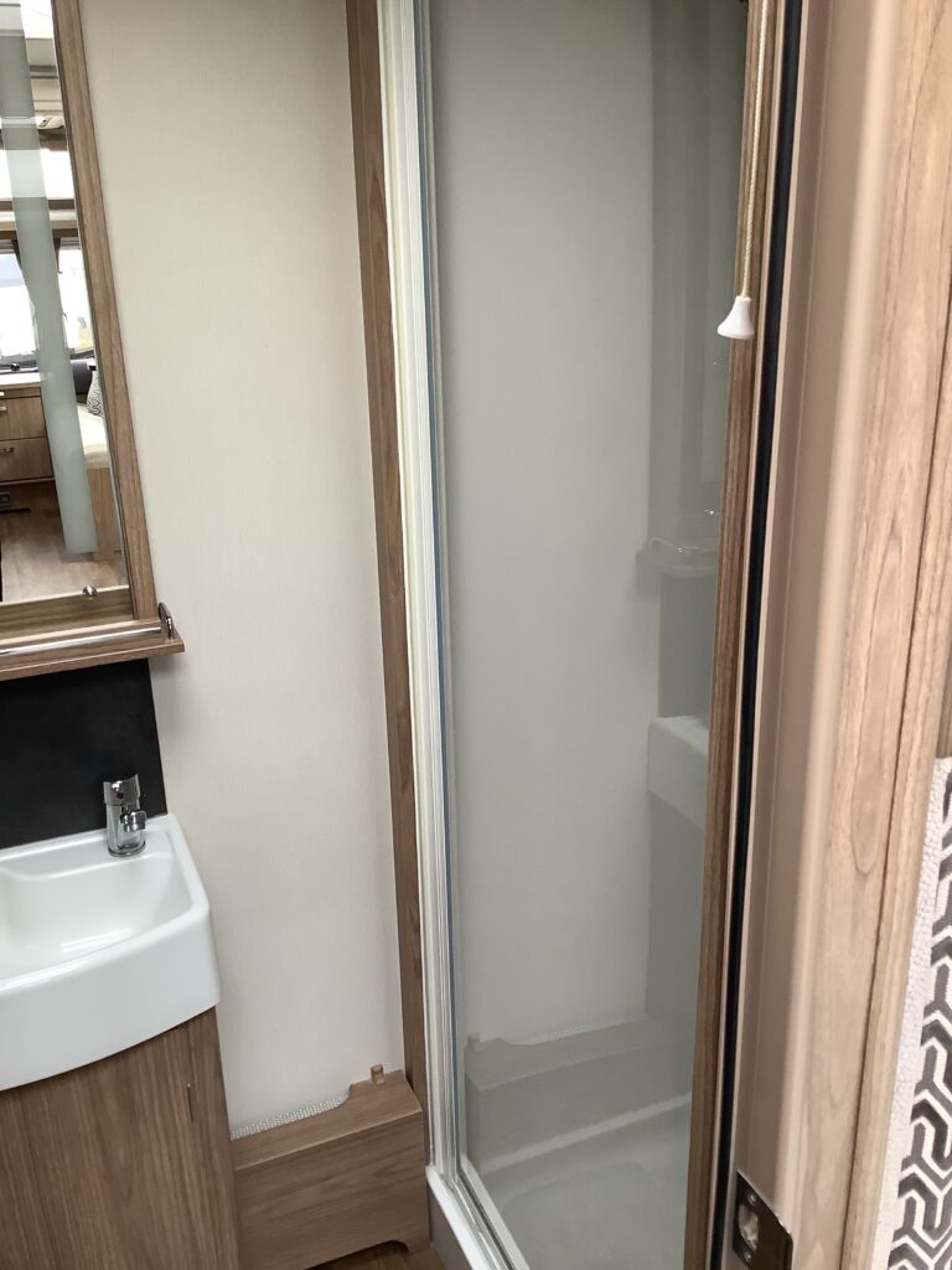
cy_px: 635
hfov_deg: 45.4
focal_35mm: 31
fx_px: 1137
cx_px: 476
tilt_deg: -20.8
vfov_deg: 58.4
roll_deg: -0.3
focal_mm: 3.3
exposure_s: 1/50
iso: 100
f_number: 2.4
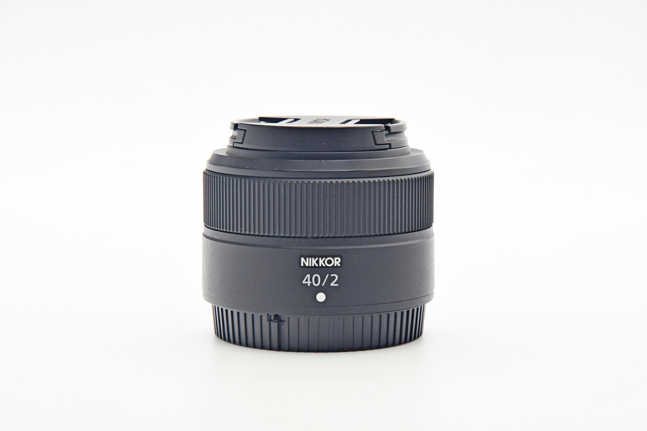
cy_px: 216
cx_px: 324
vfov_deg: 11.4
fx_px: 2156
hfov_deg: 17.1
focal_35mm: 120
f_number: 8
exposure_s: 1/125
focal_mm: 80
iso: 1250
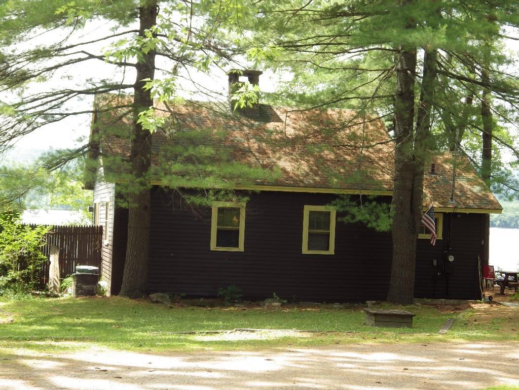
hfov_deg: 27.4
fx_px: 1065
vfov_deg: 20.7
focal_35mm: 71
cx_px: 260
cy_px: 195
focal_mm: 12.8
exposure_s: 1/125
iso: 100
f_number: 4.2
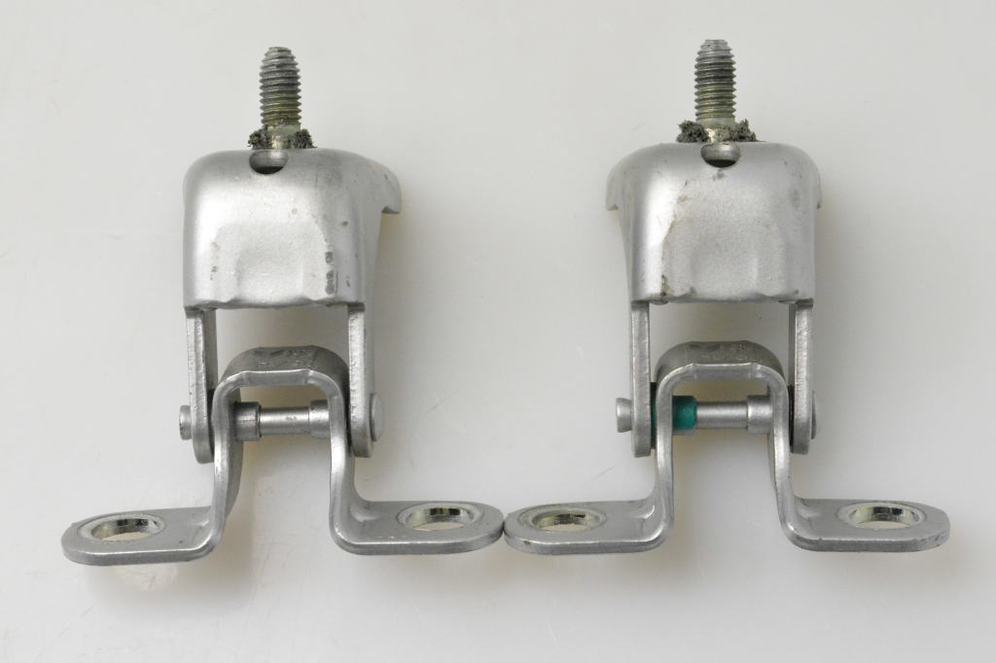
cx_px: 498
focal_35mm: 82
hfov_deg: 24.6
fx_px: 2282
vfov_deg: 16.5
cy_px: 332
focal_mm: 55
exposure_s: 1/320
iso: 6400
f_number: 11
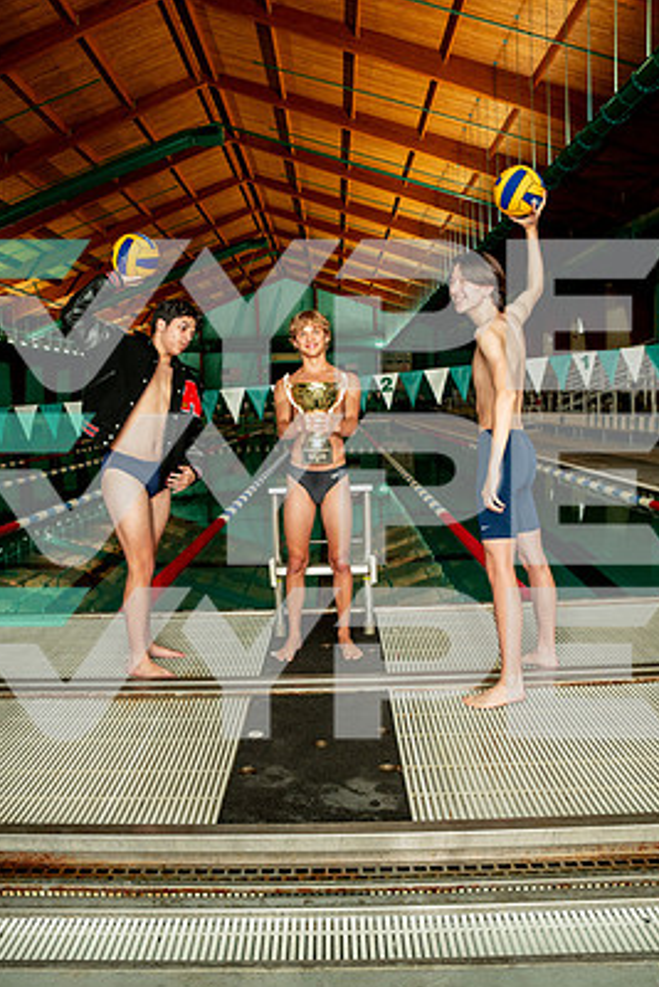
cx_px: 311
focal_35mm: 27
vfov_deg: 67.4
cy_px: 491
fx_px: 741
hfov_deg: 47.9
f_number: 7.1
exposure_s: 1/200
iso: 800
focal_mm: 24
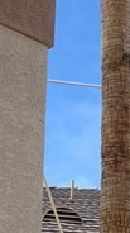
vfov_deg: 12.2
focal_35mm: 158
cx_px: 384
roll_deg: -0.2
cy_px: 451
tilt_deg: +6.5
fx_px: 972
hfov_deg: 6.9
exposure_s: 1/2513
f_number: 1.6
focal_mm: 5.96
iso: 40
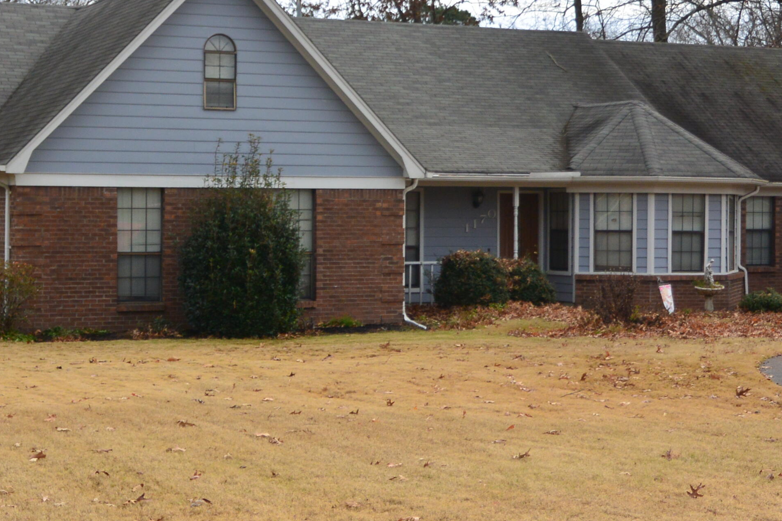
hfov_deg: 25.4
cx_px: 381
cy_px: 197
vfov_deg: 17.0
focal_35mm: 80
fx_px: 1738
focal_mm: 18.9
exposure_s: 1/640
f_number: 4.8
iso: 160
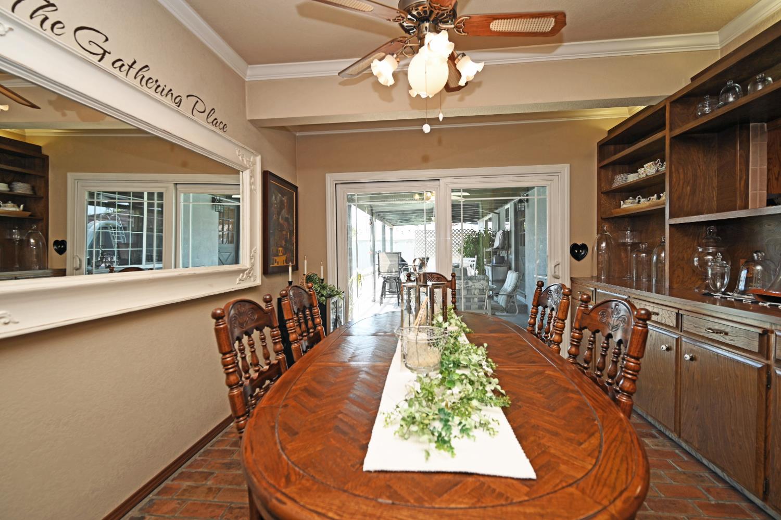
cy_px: 260
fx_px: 336
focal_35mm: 16
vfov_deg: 75.4
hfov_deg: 98.6
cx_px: 390
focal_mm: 15.5
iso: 125
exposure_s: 1/60
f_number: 4
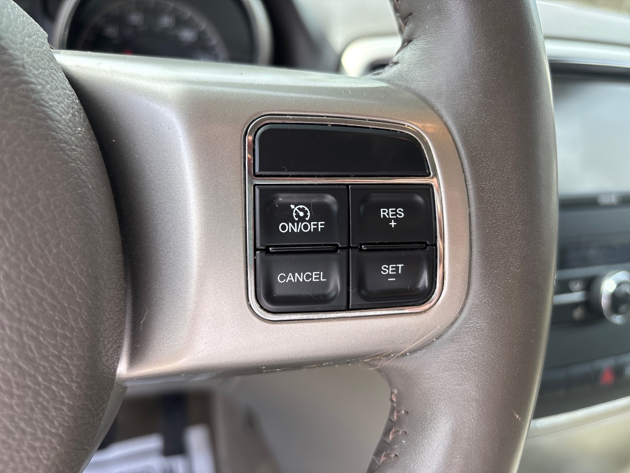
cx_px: 315
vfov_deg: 53.1
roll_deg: -5.3
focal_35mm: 26
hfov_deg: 67.3
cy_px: 236
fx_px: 473
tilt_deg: -27.4
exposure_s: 1/289
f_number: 1.6
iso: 50
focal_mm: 5.96
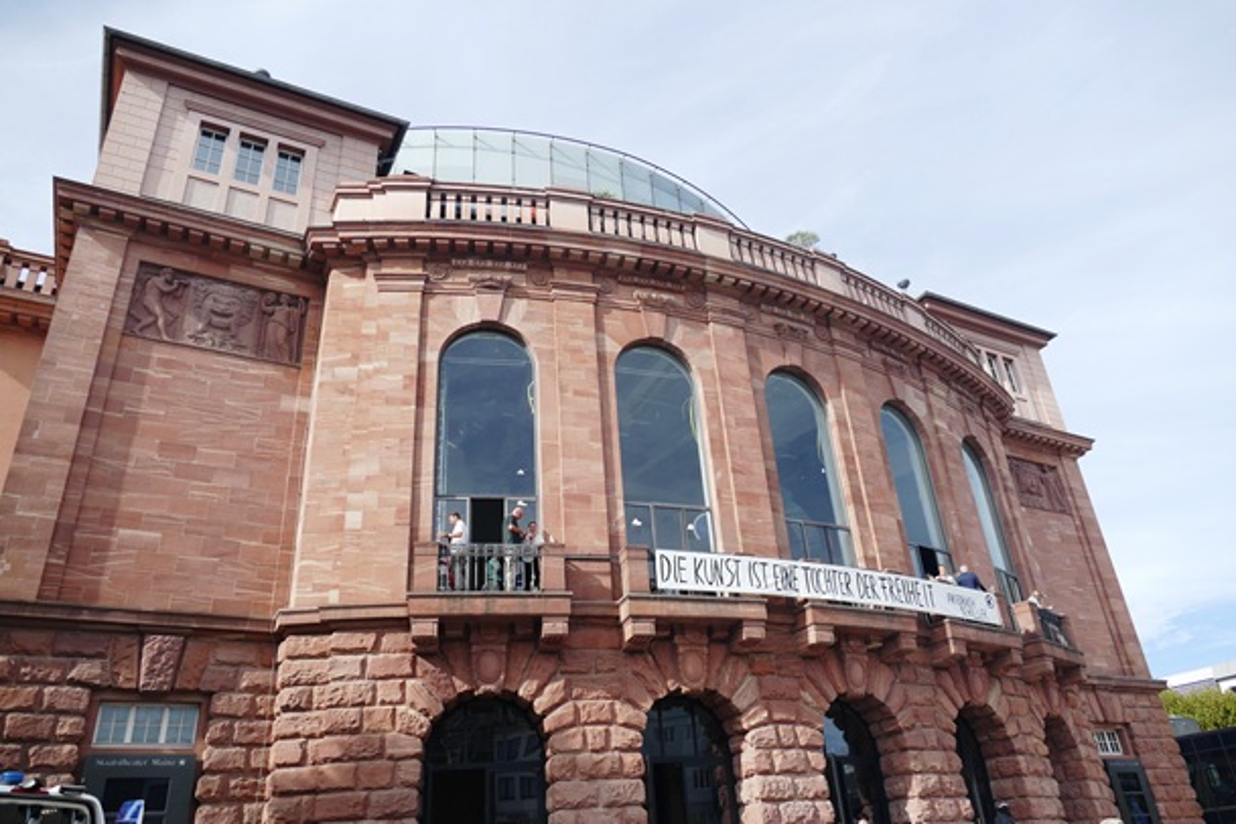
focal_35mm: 25
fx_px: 858
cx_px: 618
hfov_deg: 71.5
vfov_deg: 51.3
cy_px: 412
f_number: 2.8
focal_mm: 9.12
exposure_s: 1/1600
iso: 125
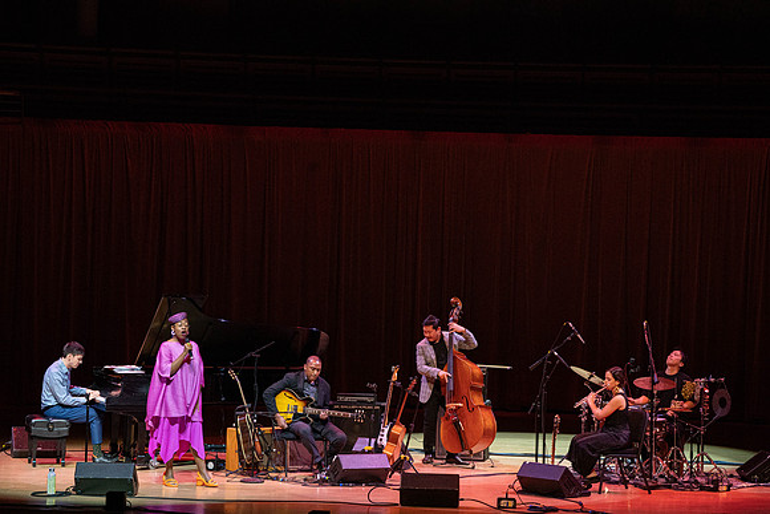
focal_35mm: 143
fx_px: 3059
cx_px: 385
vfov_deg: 9.6
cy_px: 257
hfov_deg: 14.3
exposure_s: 1/320
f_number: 8
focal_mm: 143
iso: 4000
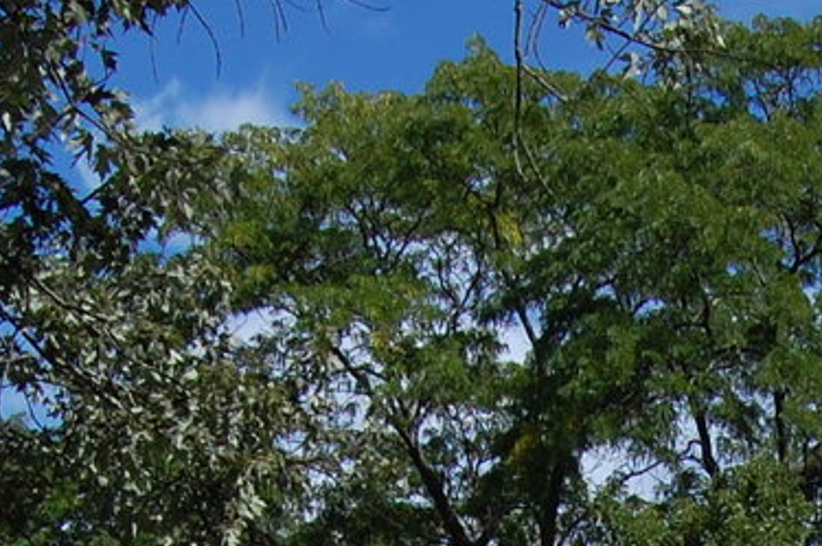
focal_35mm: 130
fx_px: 2964
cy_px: 1158
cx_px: 872
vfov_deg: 9.7
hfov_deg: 15.4
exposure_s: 1/400
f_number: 10
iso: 200
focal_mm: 20
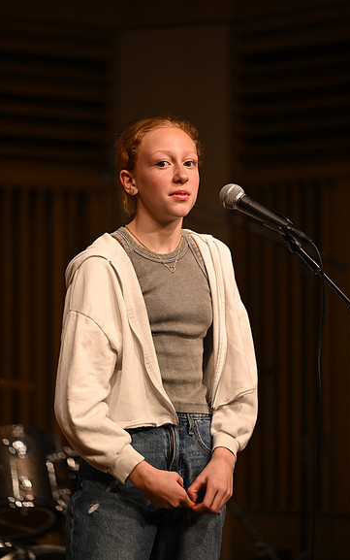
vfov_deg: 12.8
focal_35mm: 164
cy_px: 280
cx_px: 185
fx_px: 2501
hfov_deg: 8.0
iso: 1000
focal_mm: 160
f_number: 2.8
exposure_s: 1/400
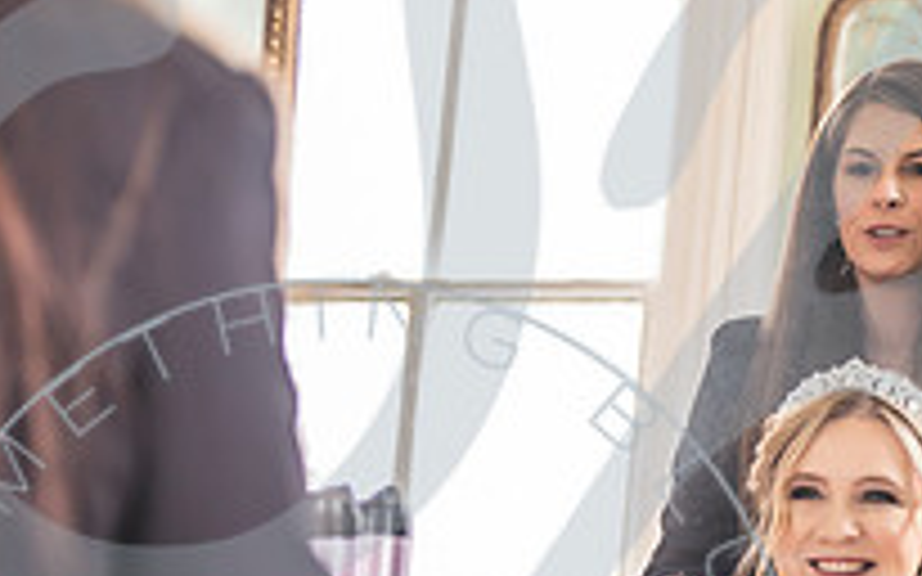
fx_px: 5074
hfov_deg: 10.4
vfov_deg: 6.5
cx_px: 567
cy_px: 362
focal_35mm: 202
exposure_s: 1/125
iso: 400
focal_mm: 70
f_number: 2.8
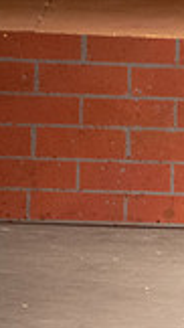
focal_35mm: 1387
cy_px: 93
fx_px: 12043
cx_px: 582
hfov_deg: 0.9
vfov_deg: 1.6
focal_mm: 370
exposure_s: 1/160
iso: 6400
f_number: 6.3
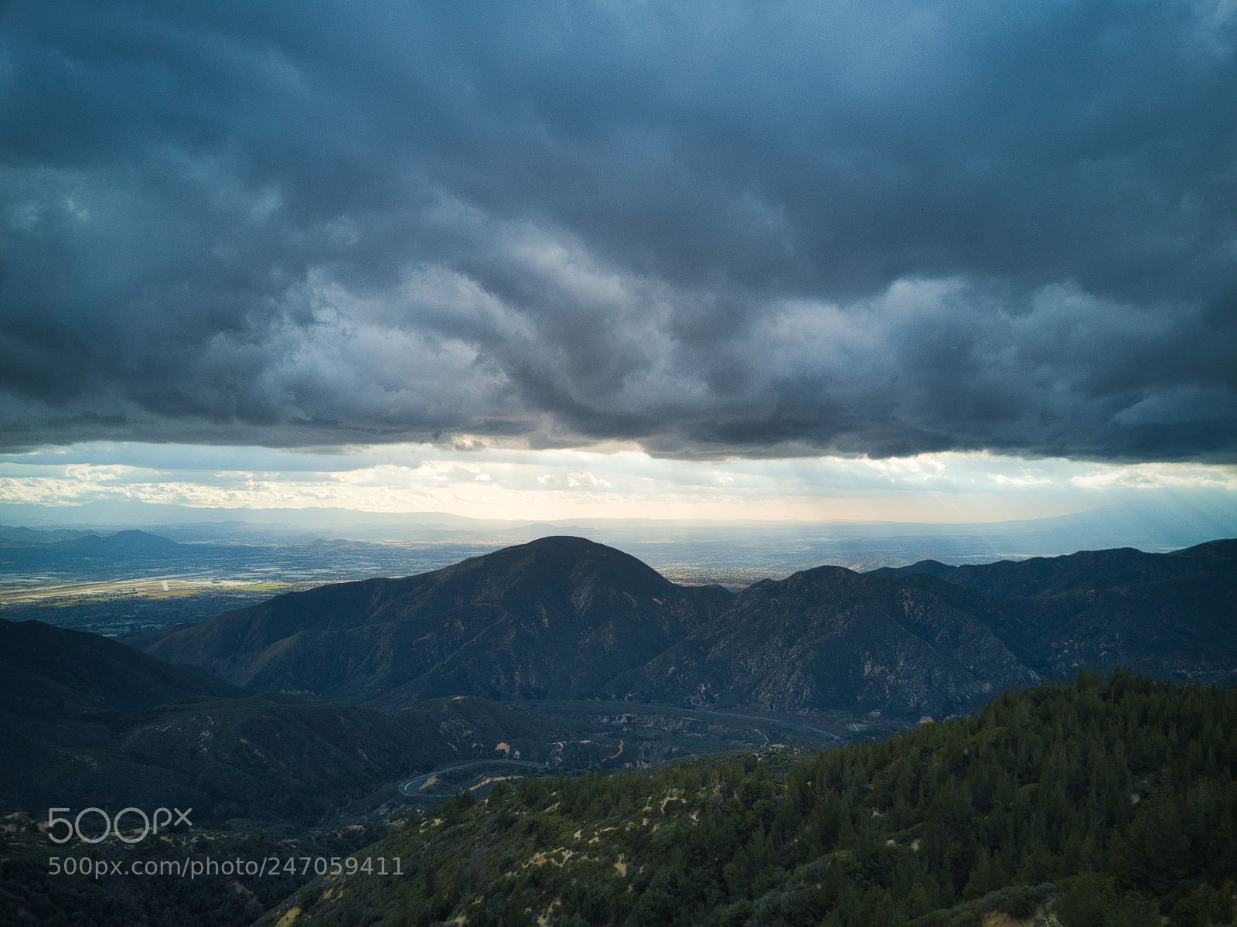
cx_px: 618
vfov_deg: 53.0
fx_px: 929
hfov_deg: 67.3
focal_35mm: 26
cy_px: 464
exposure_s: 1/1250
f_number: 2.2
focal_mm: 4.7
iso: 100
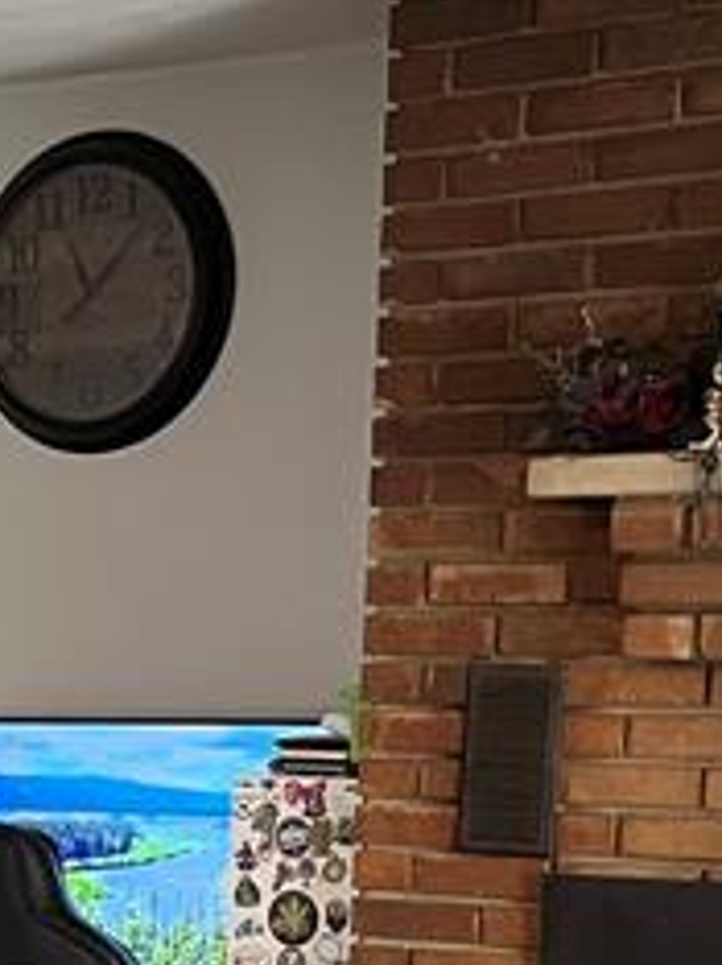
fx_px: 3176
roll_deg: +1.7
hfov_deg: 12.0
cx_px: -553
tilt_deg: -13.3
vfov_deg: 16.2
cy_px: 1320
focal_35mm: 114
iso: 320
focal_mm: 5.1
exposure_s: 1/60
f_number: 1.6
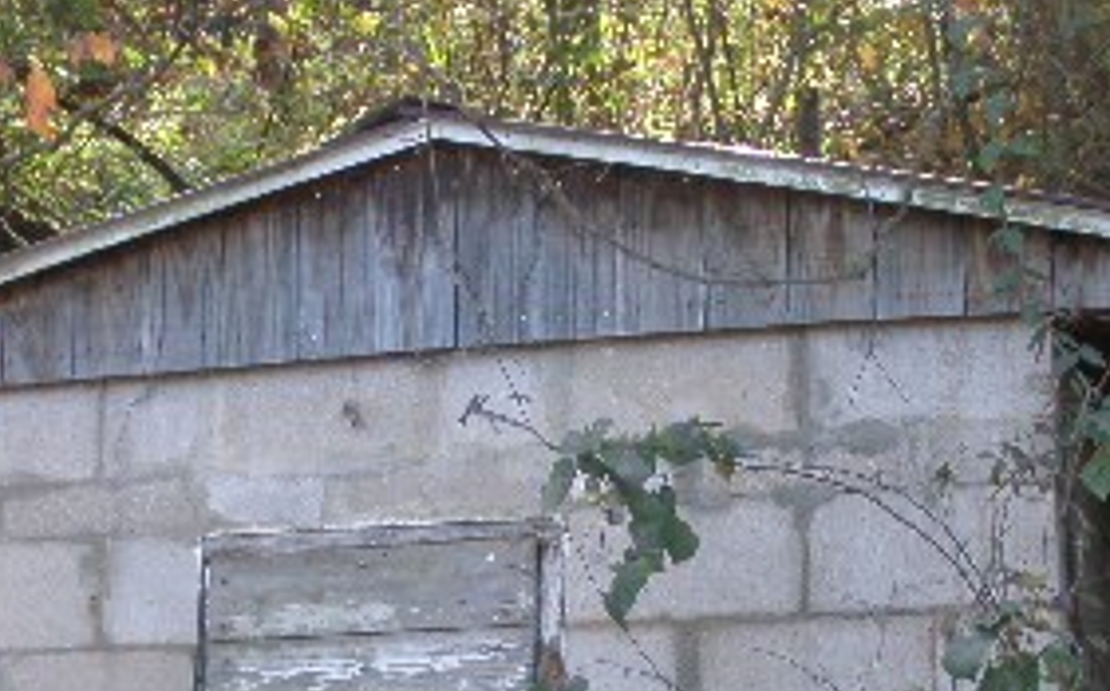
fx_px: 2629
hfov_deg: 23.8
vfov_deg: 14.7
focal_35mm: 87
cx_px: 450
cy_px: 727
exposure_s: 1/80
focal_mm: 6.3
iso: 64
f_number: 3.5
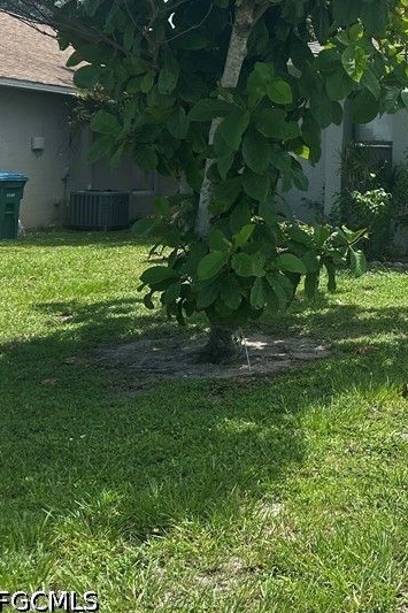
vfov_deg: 37.5
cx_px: 578
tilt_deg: +0.9
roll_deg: +0.1
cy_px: 178
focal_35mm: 52
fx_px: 885
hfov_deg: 22.3
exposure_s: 1/4444
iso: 50
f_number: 1.5
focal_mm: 5.7
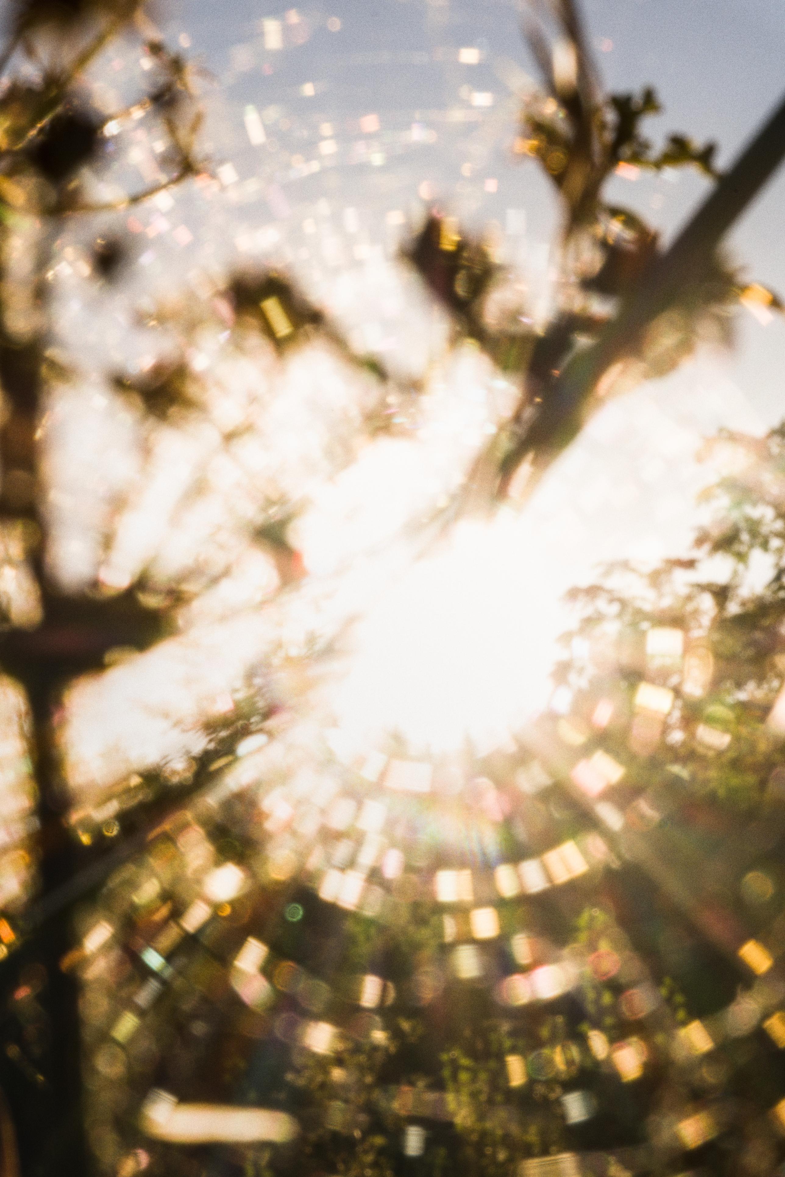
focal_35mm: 75
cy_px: 588
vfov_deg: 27.0
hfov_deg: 18.2
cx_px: 392
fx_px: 2453
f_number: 22
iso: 125
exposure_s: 1/60
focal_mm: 50
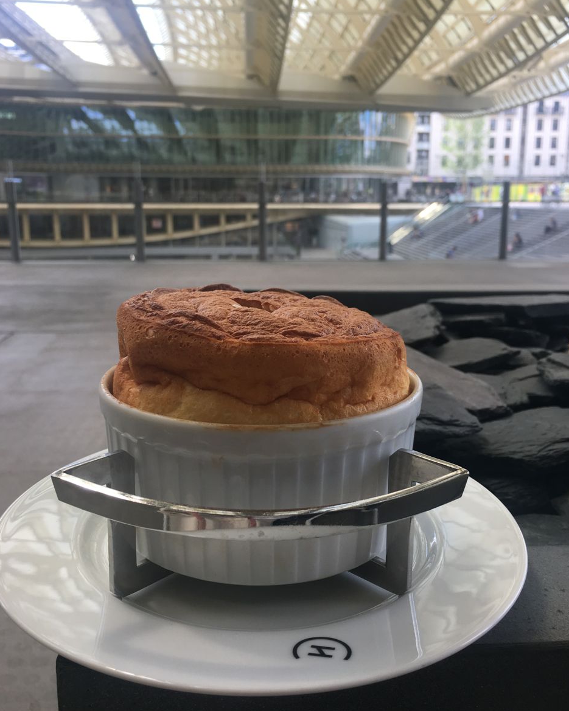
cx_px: 280
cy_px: 328
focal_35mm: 31
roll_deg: -0.4
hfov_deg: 47.1
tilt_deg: -10.4
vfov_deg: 57.1
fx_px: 653
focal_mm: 4.15
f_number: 2.2
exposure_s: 1/191
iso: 25
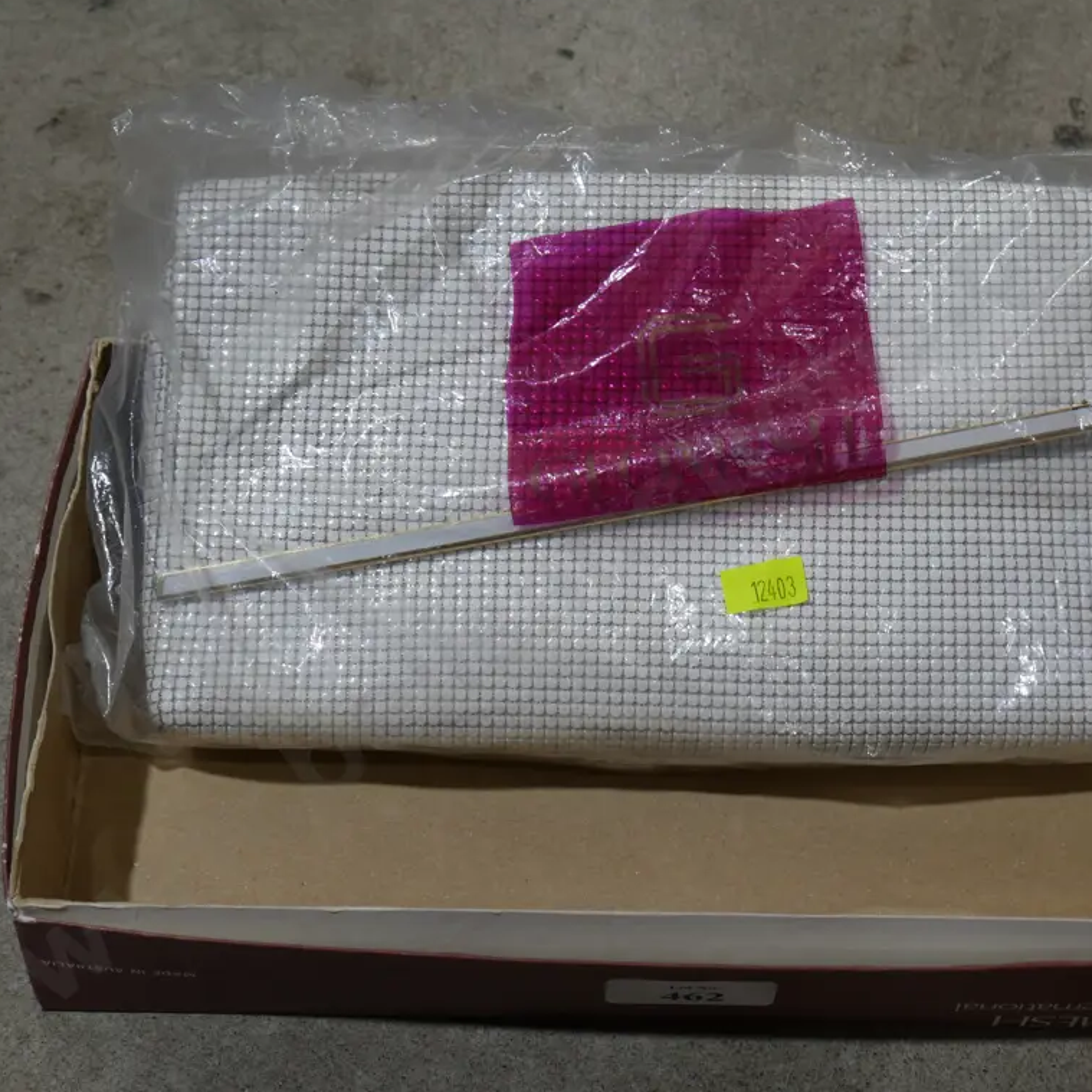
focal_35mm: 74
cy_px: 543
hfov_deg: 23.3
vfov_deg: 23.4
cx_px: 617
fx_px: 2641
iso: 250
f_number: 5.4
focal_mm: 31
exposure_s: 1/80
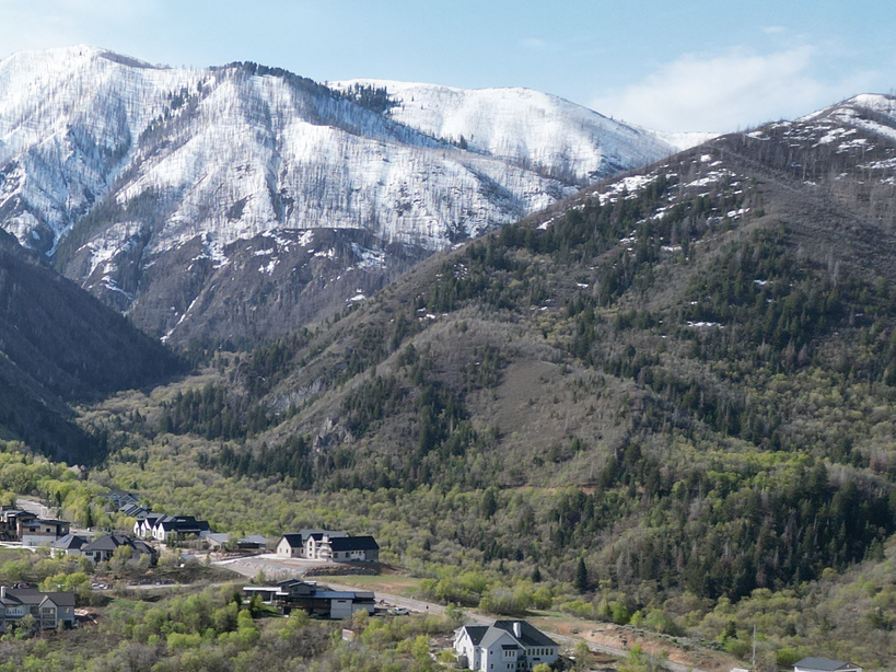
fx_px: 1553
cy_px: 575
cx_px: -189
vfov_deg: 23.9
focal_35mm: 60
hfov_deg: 28.0
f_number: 1.7
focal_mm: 6.72
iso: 200
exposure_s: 1/3000
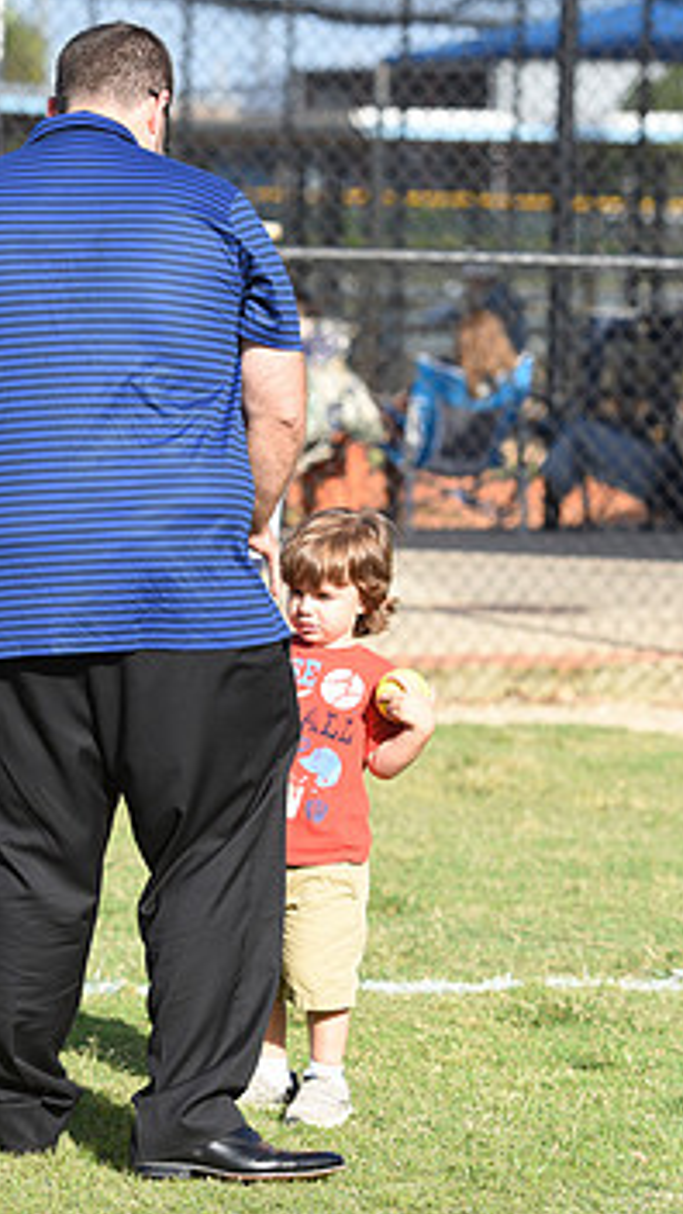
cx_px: 248
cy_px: 591
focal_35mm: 200
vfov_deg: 10.8
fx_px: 6439
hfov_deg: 6.1
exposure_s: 1/640
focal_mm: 116
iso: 110
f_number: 5
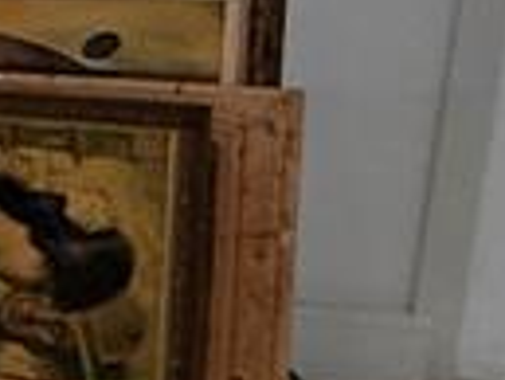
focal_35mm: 111
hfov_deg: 9.4
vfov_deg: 13.2
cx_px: -1292
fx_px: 1621
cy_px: -16
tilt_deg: -7.1
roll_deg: -0.3
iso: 160
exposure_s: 1/120
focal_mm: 2.22
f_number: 2.2
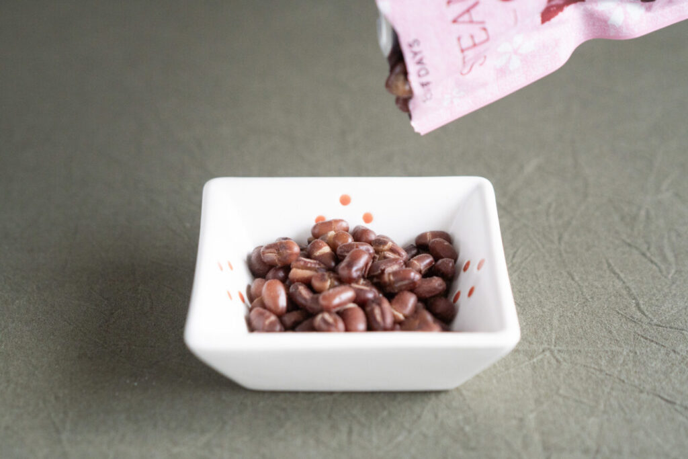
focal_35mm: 82
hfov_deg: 24.6
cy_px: 230
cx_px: 344
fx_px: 1577
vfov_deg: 16.6
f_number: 3.2
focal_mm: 55
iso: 800
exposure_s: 1/800
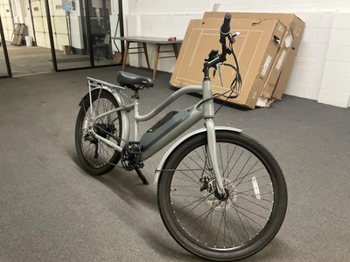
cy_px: 131
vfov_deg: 48.2
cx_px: 175
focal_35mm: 29
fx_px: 293
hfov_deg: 61.7
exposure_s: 1/30
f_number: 1.8
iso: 250
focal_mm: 3
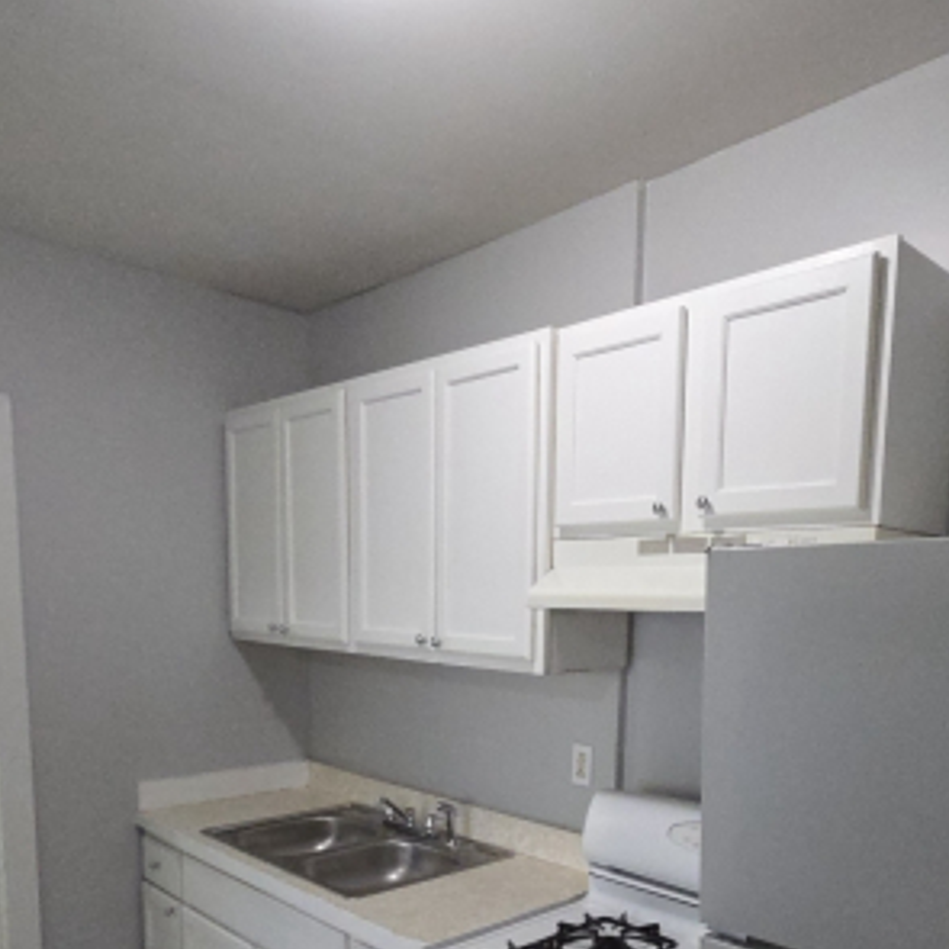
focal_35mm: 26
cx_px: 545
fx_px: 806
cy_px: 708
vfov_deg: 57.9
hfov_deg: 60.7
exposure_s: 1/60
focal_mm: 2.2
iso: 640
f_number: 2.2
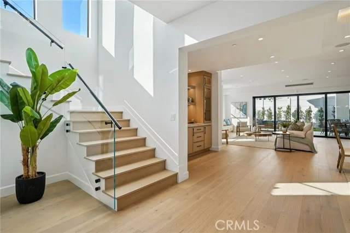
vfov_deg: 70.4
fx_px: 165
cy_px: 116
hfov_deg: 93.3
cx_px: 175
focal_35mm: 17
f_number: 8
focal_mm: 17
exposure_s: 1/125
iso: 400
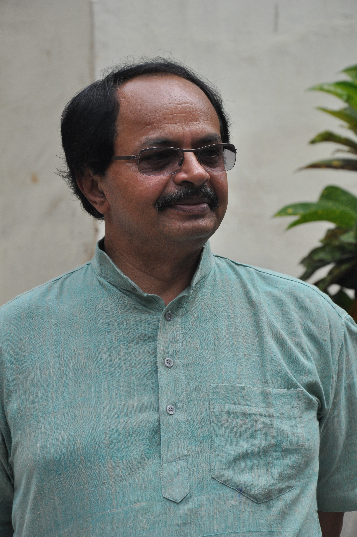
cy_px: 268
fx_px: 2349
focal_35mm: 158
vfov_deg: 13.1
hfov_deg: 8.7
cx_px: 178
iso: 800
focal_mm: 105
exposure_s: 1/1250
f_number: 9
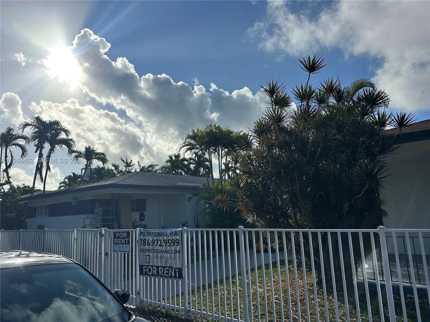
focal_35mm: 24
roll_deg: +2.7
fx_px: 298
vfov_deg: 56.8
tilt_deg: +9.2
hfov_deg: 71.6
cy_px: 161
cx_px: 215
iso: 80
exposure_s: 1/10753
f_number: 1.78
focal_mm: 6.86
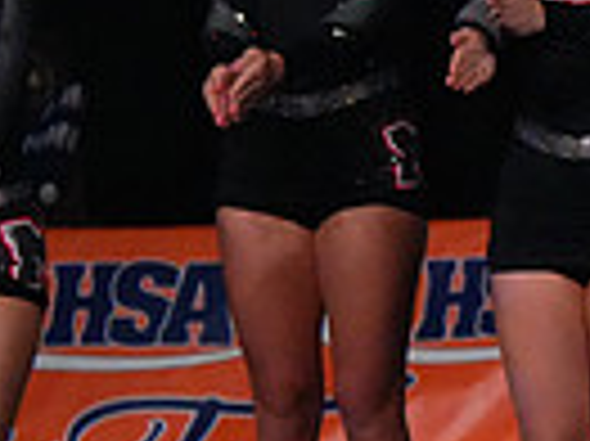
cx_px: 1302
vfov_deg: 1.7
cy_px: 173
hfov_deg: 2.3
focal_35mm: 853
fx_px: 14525
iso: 16000
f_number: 5.6
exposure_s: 1/1250
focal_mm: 200
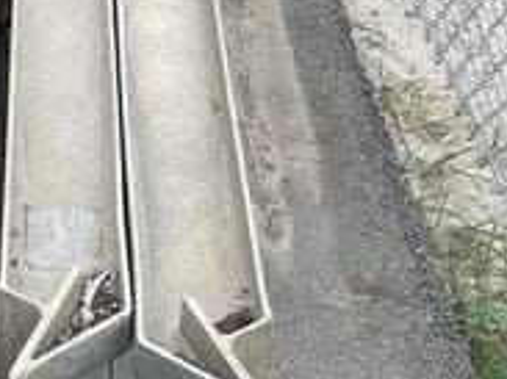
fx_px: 1039
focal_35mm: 71
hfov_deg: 25.6
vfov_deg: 20.7
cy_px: 192
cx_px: -33
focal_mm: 4.2
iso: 32
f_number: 1.6
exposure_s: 1/428
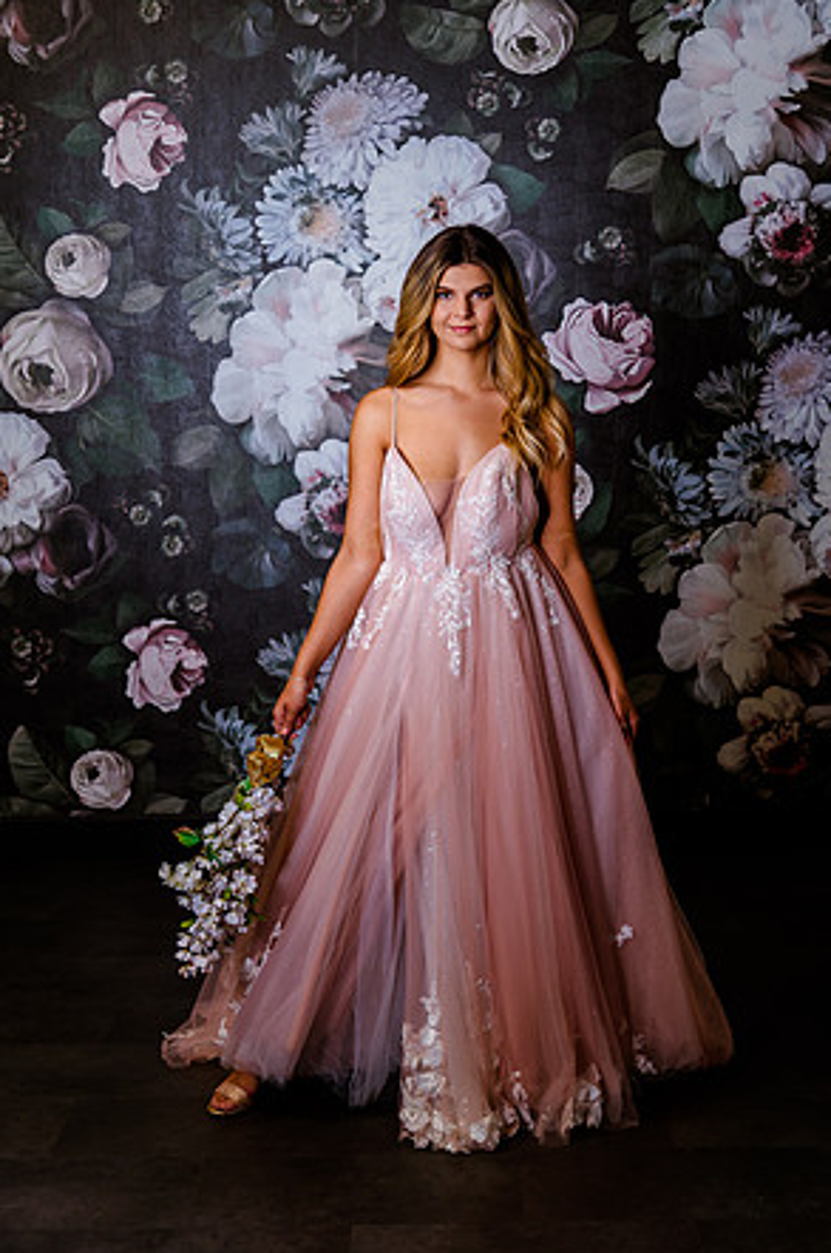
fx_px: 1842
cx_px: 421
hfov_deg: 25.4
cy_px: 632
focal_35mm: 53
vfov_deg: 37.6
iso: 200
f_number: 4
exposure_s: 1/160
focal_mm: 52
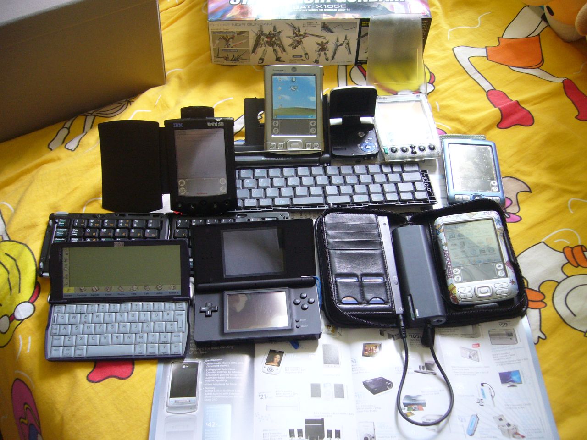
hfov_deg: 52.6
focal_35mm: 35
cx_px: 294
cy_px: 220
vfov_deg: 40.7
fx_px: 594
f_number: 2.8
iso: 125
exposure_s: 1/15
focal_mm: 5.8
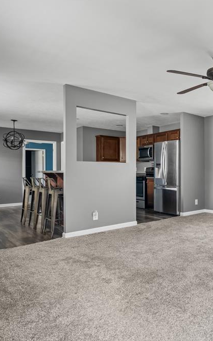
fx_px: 232
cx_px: 215
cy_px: 172
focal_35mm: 25
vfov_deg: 72.6
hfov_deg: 42.3
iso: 400
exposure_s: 1/2.5
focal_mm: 16
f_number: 9
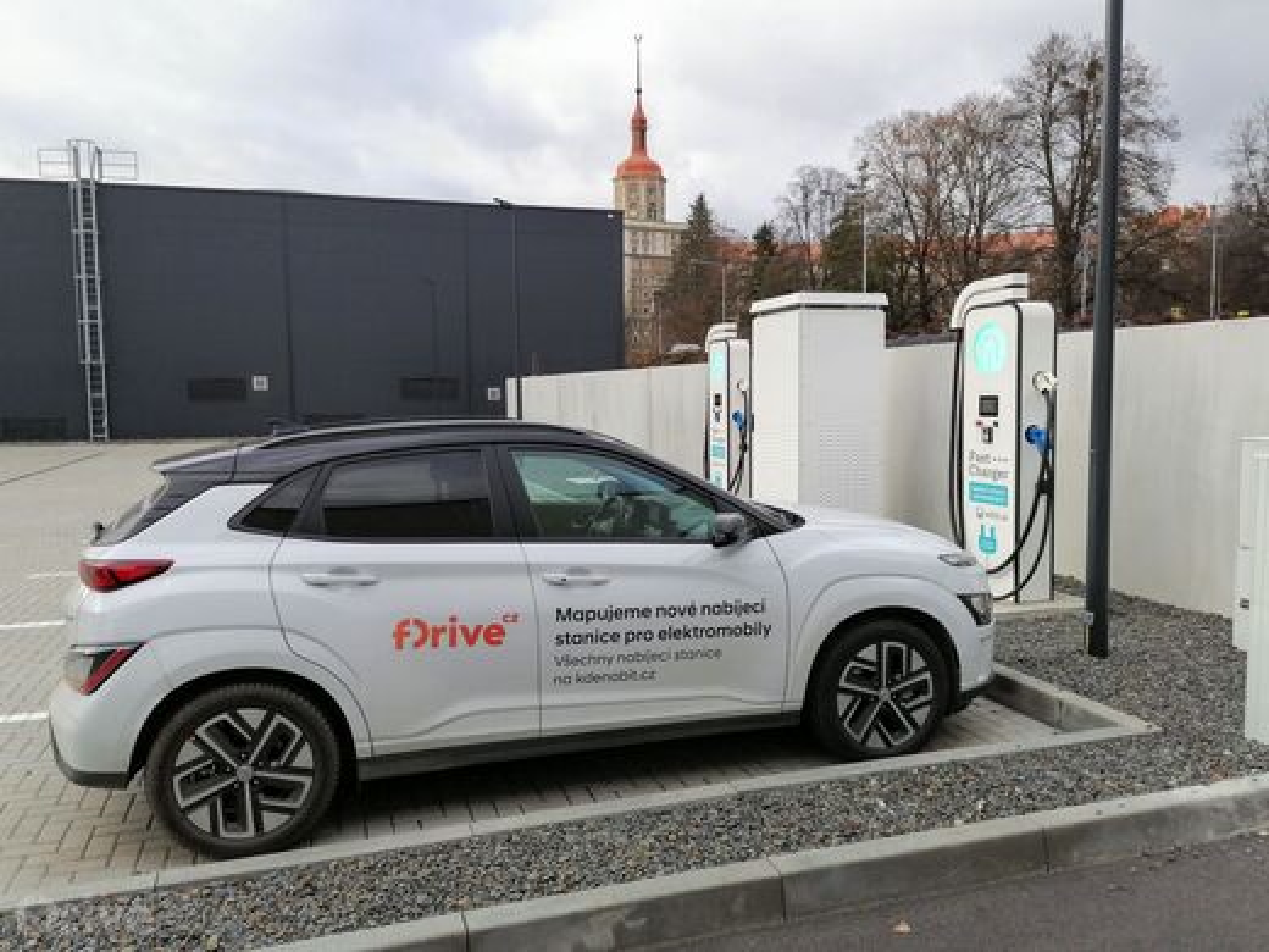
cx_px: 634
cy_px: 476
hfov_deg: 61.7
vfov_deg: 48.2
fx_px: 1063
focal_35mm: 29
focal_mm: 5.3
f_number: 1.8
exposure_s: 1/365
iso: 50
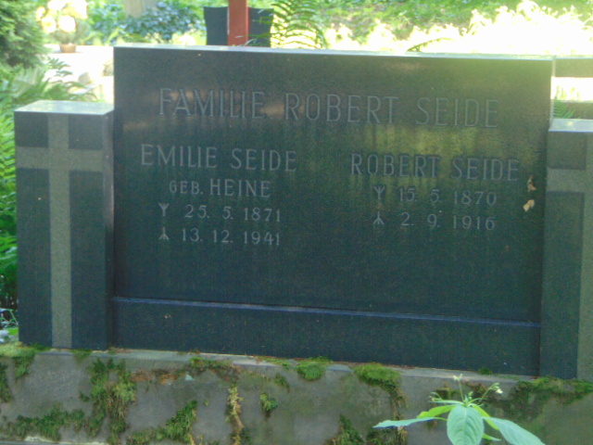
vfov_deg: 13.7
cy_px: 222
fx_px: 1850
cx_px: 296
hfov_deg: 18.2
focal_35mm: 108
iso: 250
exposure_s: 1/30
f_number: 3.9
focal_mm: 19.4
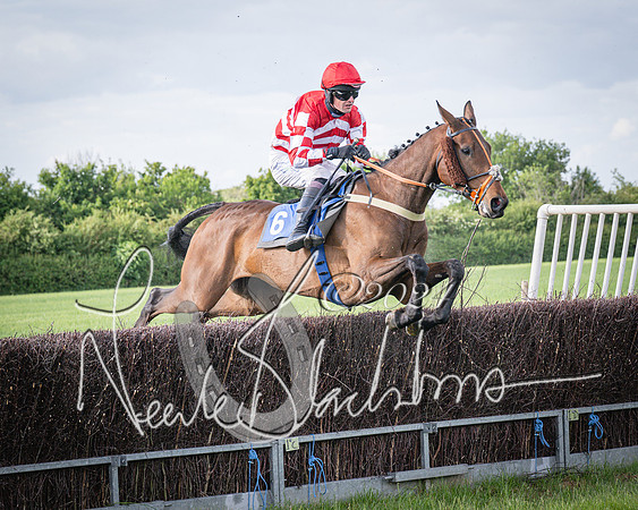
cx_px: 322
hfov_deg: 13.9
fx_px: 2619
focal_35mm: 139
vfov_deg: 11.1
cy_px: 336
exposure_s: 1/1250
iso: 400
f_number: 4
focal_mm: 70
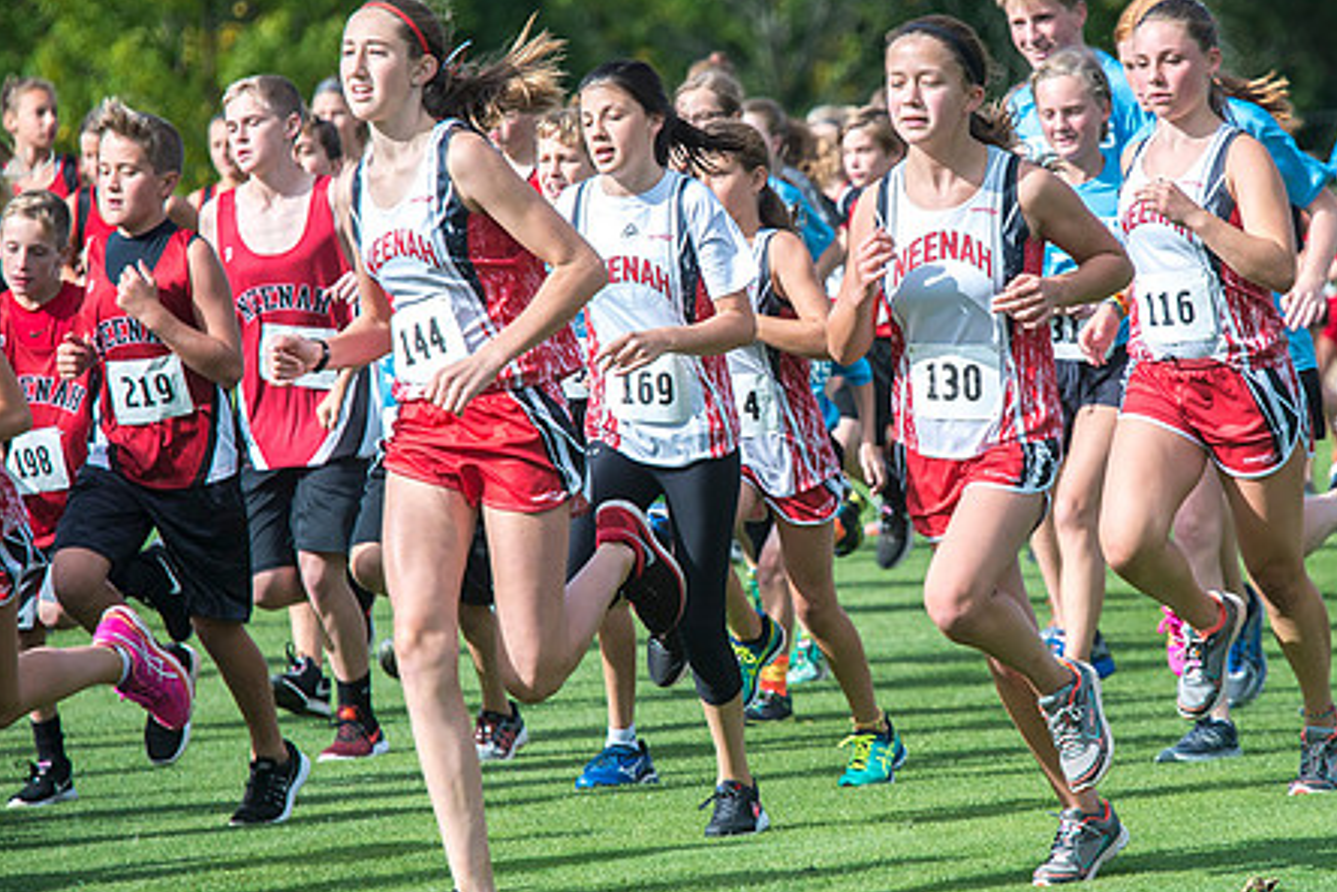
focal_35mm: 379
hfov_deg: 5.4
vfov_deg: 3.6
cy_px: 393
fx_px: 14075
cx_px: 867
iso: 1000
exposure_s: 1/3200
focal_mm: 290
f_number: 8
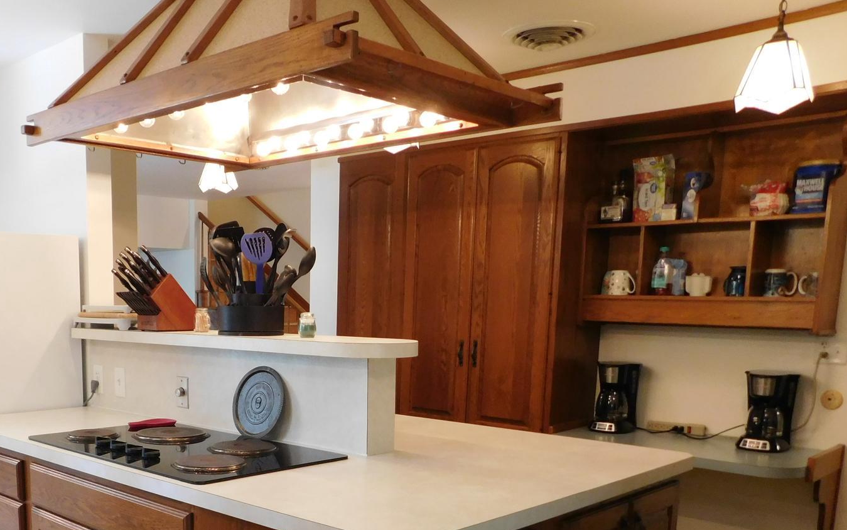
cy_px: 453
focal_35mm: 37
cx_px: 257
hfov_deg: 51.4
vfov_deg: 33.1
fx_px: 854
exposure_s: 1/30
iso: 250
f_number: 3
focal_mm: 4
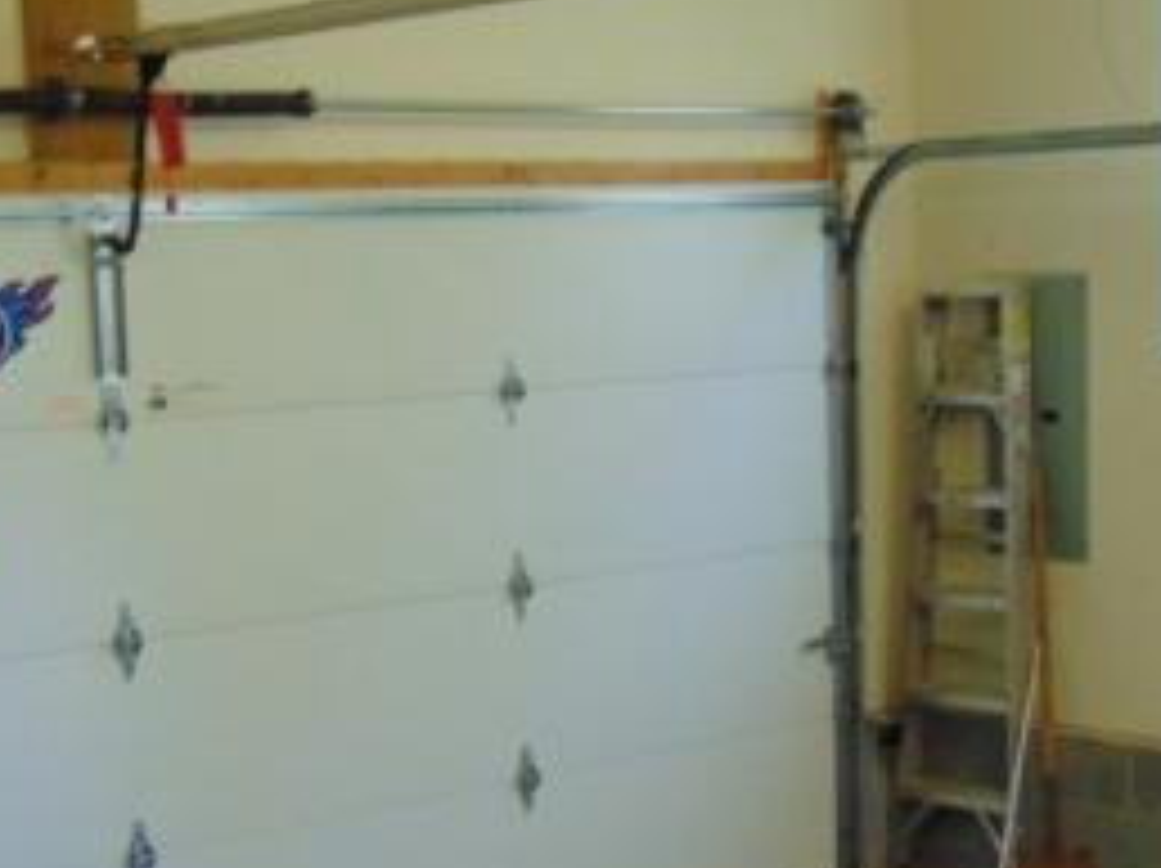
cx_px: 598
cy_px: 576
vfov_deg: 20.1
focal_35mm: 73
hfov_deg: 26.7
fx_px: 2446
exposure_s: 1/25
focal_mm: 7.6
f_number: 3.3
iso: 400
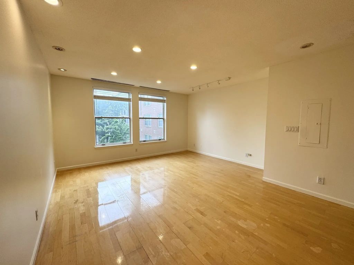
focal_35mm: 14
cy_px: 132
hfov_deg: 102.1
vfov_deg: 85.7
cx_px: 177
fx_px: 143
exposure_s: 1/120
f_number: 2.2
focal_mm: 2.22
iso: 50
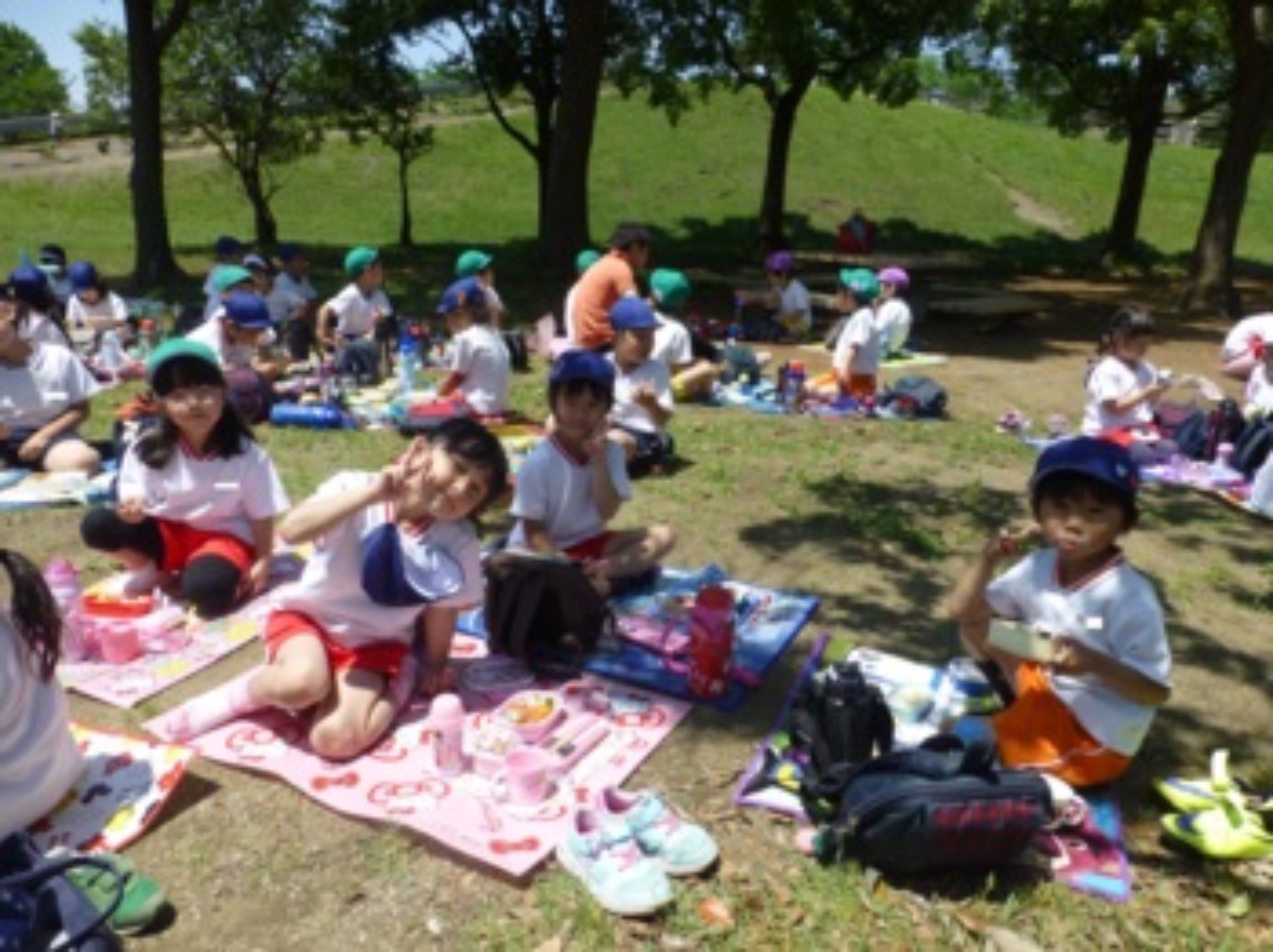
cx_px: 636
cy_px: 476
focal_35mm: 24
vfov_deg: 56.8
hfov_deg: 71.6
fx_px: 882
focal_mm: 4.3
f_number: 4
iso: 100
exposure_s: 1/640
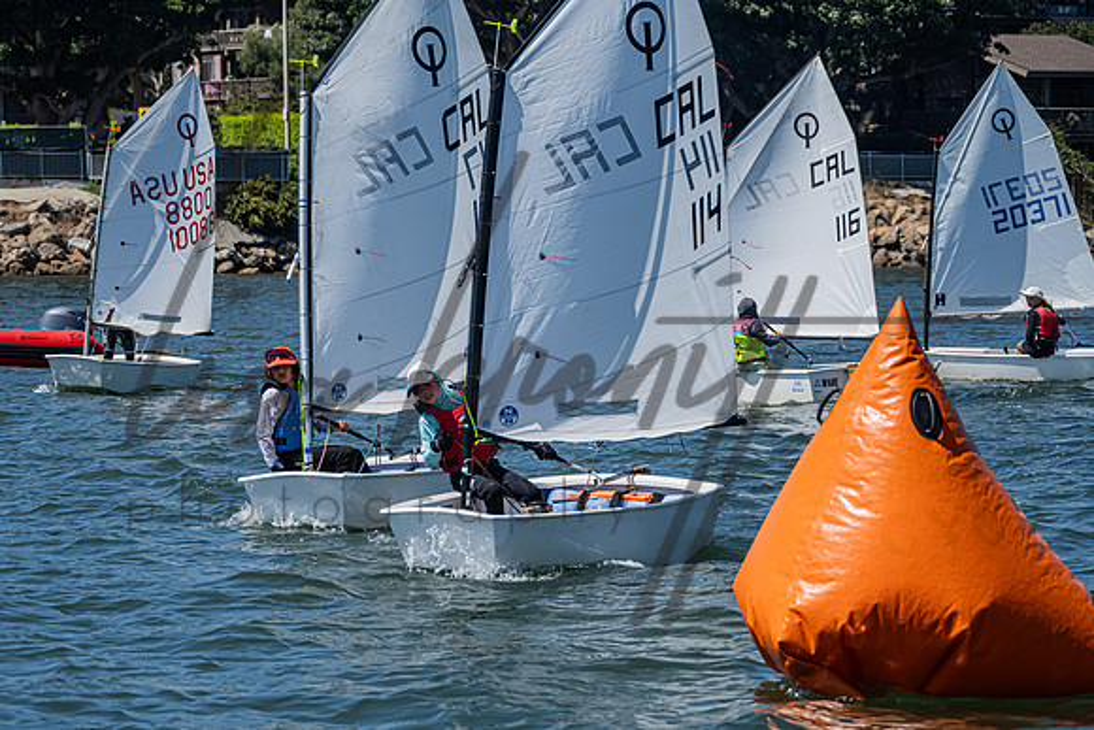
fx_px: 4716
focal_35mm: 155
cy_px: 439
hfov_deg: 13.2
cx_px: 427
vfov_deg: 8.8
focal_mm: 125
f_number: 6.7
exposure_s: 1/1250
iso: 250
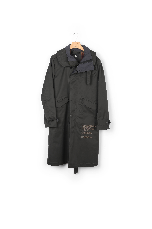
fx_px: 241
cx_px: 76
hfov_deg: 35.0
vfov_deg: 50.7
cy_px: 114
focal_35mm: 38
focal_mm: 38
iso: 100
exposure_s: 1/200
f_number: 11
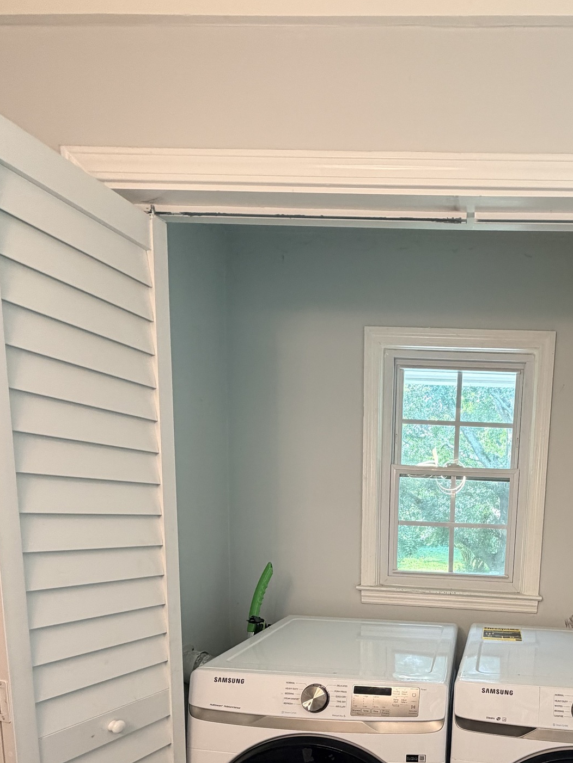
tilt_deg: -8.6
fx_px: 507
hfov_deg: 54.8
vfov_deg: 68.0
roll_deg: -2.5
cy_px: 593
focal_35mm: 23
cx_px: 459
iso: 200
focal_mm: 2.22
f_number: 2.2
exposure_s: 1/60
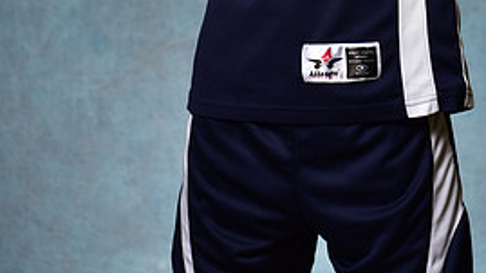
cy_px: -222
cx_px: 294
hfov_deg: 13.6
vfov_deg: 7.4
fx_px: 2035
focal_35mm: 158
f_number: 5
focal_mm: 70
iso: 100
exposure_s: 1/200
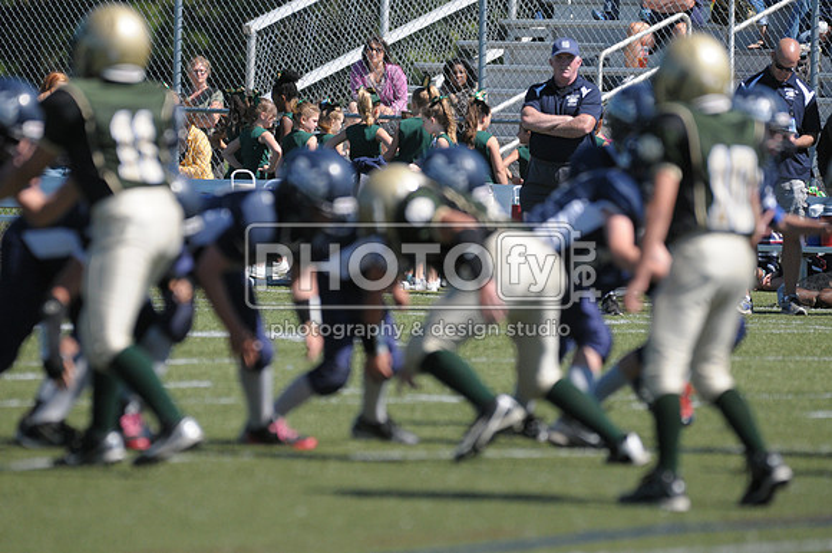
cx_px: 416
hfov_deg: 4.7
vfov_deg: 3.2
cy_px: 276
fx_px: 10039
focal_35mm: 435
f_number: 4
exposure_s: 1/4000
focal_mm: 290
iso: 640
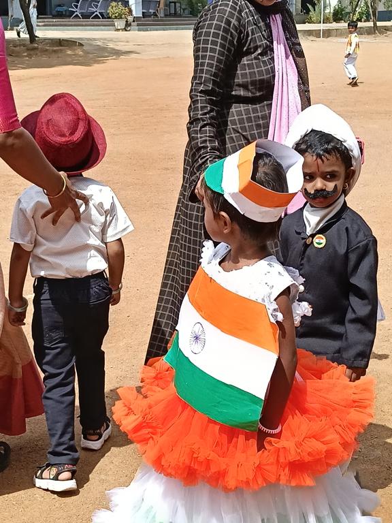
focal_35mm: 64
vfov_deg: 30.3
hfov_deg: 22.9
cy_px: 262
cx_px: 196
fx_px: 966
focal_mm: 3.98
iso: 64
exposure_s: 1/499
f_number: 1.8
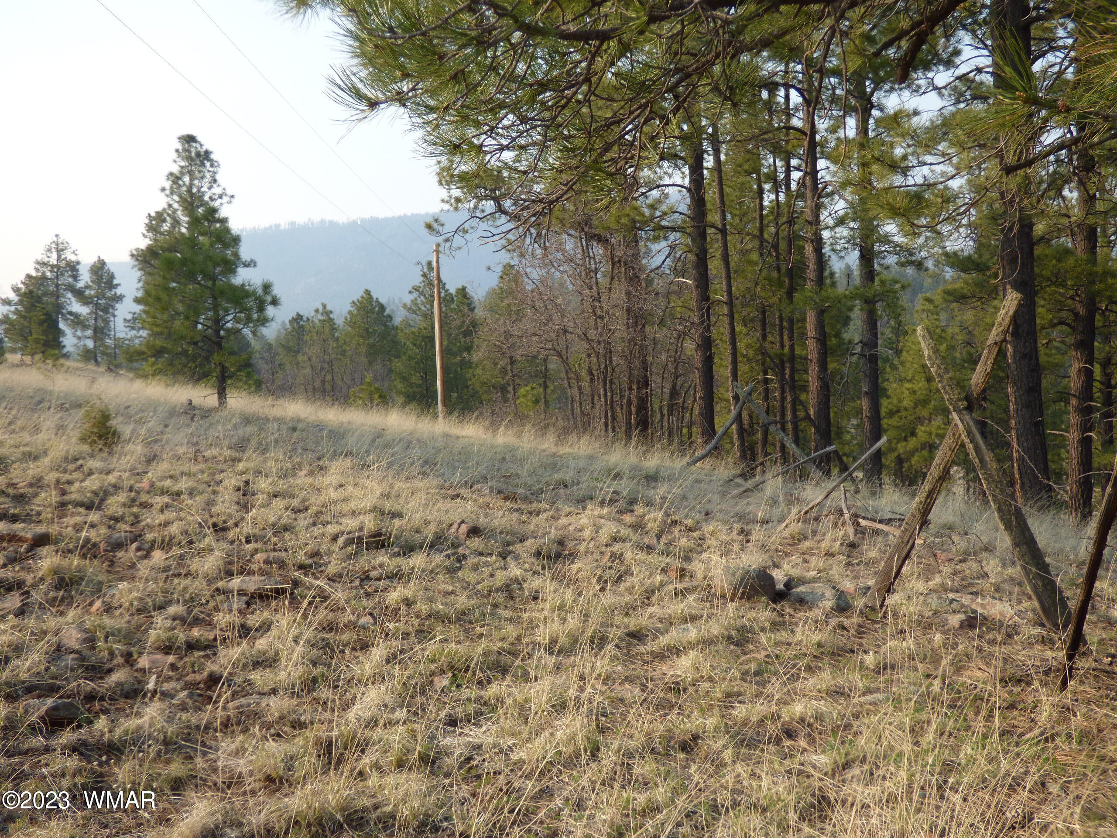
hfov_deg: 45.8
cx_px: 558
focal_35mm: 41
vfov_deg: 35.1
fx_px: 1323
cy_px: 419
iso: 100
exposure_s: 1/400
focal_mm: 7.37
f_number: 3.6
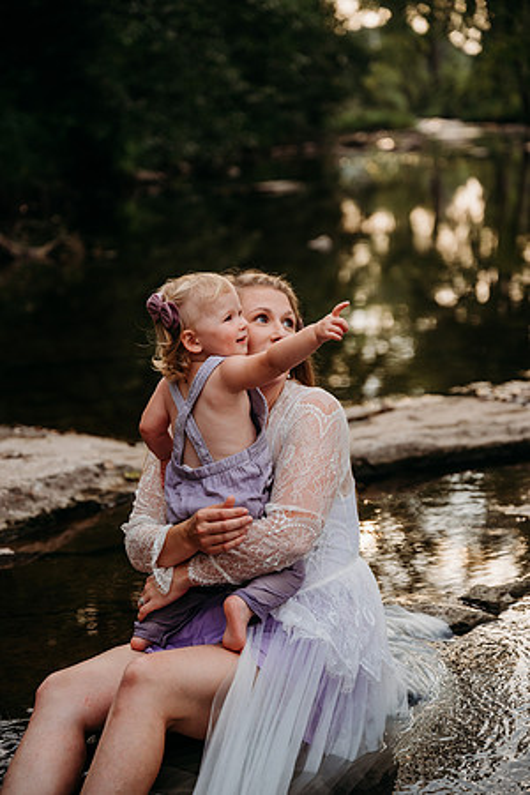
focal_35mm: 70
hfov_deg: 19.5
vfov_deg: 28.8
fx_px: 1546
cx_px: 265
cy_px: 398
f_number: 3.2
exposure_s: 1/1600
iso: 500
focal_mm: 70
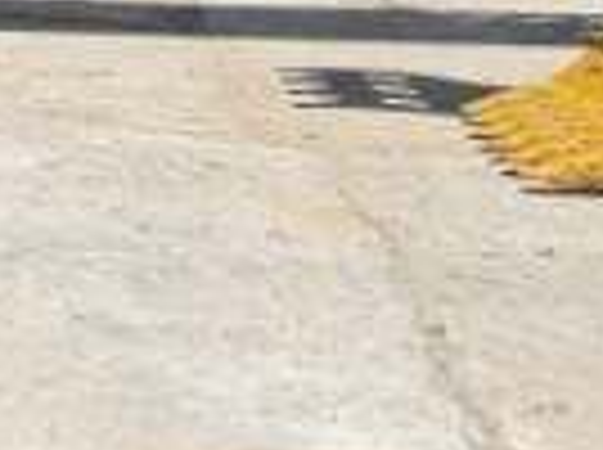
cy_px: -436
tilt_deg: +3.3
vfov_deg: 11.6
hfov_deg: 16.0
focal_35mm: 115
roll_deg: -0.5
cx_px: -238
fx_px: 2000
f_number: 1.78
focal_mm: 6.76
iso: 80
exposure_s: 1/4673
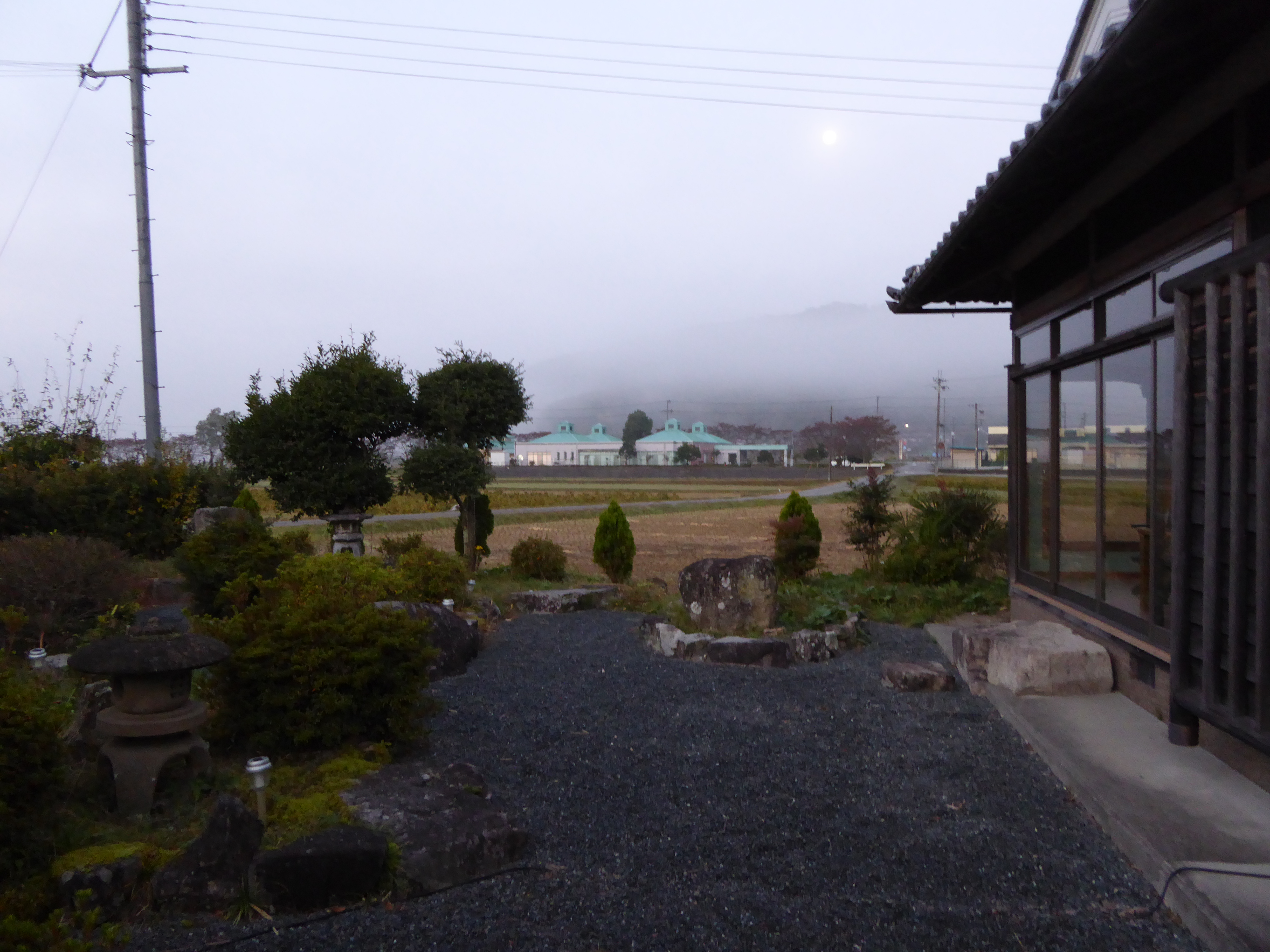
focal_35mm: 25
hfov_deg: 69.4
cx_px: 635
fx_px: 917
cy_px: 476
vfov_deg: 54.9
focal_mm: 4.3
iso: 400
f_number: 3.3
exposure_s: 1/13
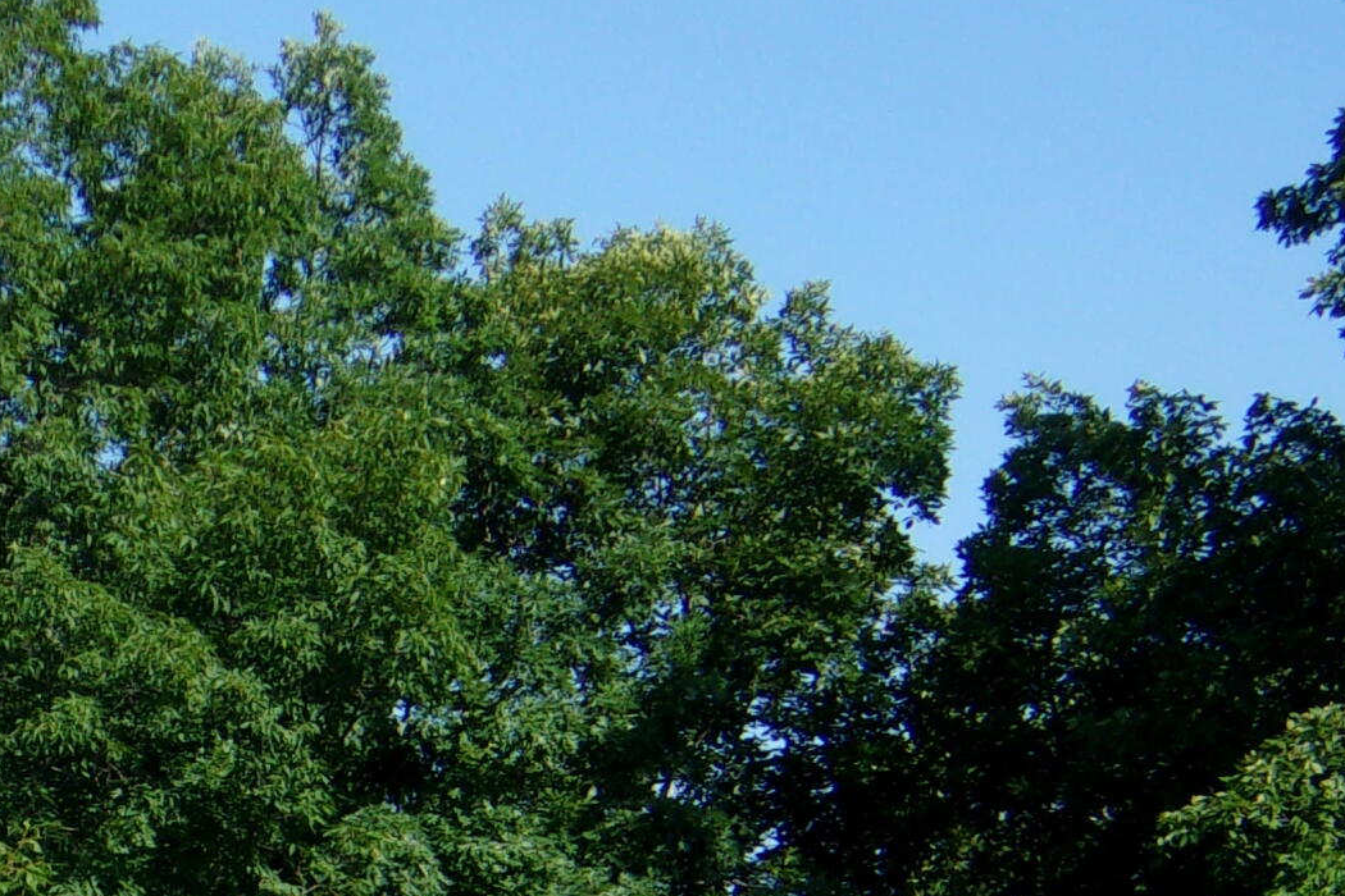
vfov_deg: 6.6
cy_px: 1044
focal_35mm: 208
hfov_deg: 9.8
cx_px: -152
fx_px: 7771
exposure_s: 1/400
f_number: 4.9
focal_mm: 12.5
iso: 80
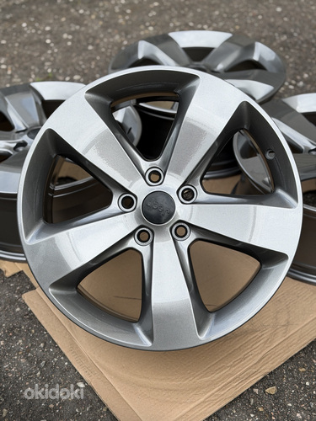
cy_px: 210
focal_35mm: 48
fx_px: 584
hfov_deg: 30.3
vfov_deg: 39.7
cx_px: 158
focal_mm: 6.76
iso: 64
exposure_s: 1/1403
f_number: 1.78
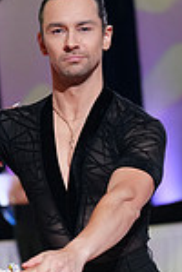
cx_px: 32
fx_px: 2055
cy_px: 388
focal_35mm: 271
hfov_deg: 5.1
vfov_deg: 7.5
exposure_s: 1/400
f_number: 2.8
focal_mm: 70
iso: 2000
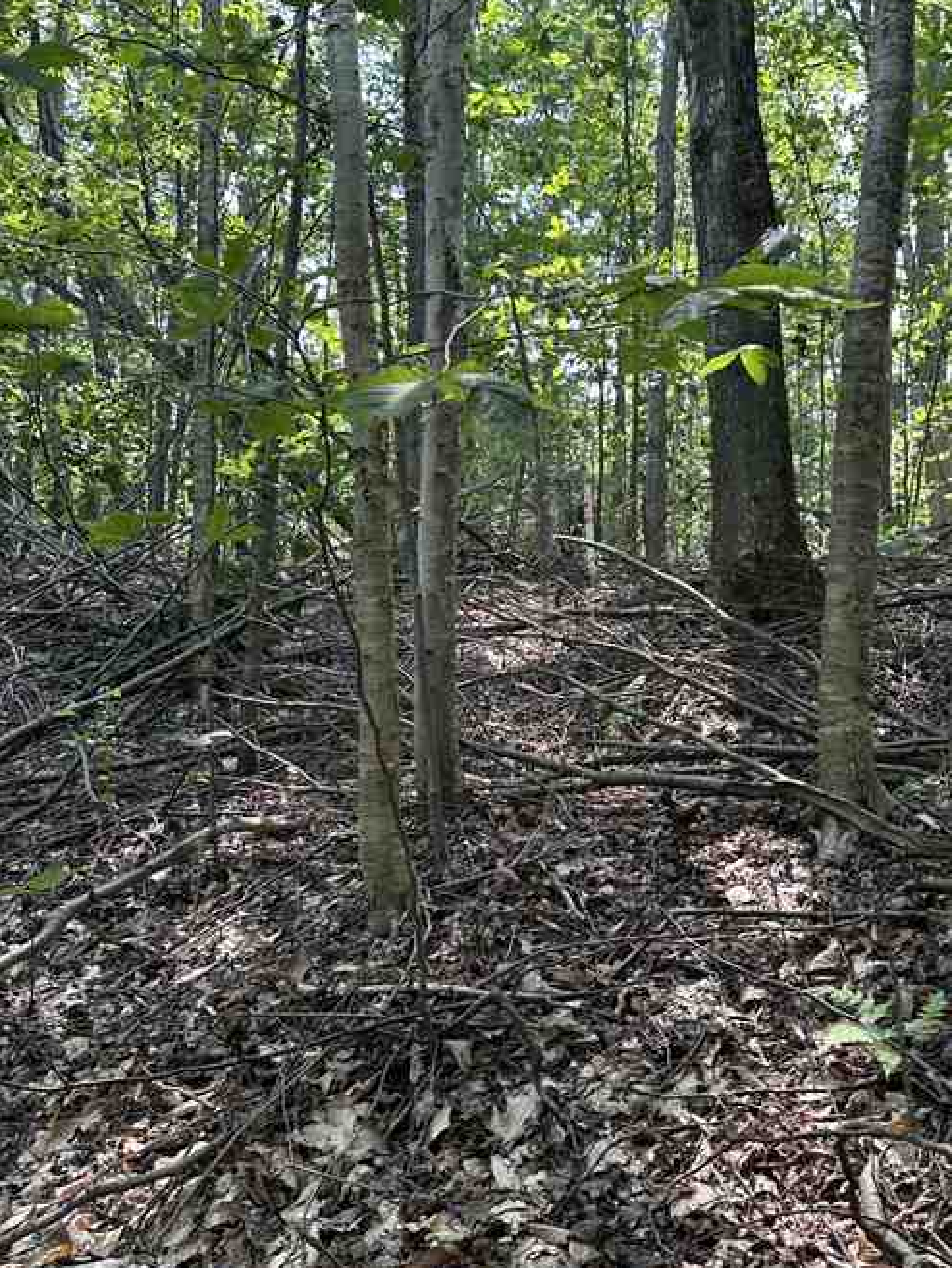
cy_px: 586
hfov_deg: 40.6
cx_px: 569
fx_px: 1283
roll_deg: -3.0
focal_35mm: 35
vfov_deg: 52.6
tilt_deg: +5.5
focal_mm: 6.86
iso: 80
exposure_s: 1/306
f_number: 1.78
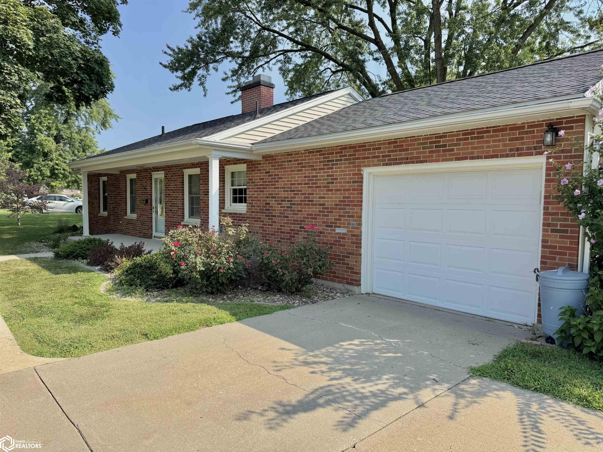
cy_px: 226
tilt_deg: -4.5
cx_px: 302
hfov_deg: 71.6
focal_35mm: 24
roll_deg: -1.0
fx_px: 418
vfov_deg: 56.8
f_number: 1.78
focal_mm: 6.76
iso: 80
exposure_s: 1/2833
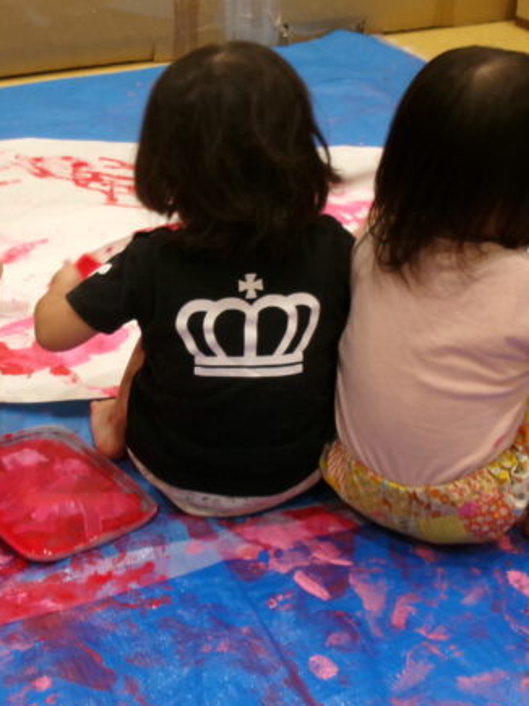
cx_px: 153
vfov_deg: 25.6
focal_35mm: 76
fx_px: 1549
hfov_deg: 19.3
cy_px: 260
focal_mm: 7.8
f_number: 4.7
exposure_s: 1/34
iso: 274
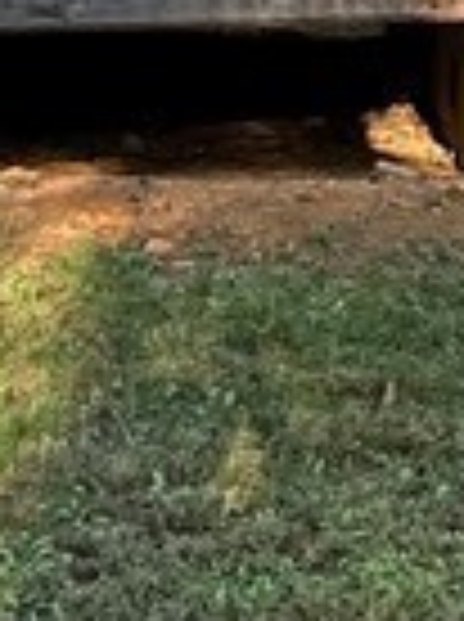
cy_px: -288
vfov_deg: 17.2
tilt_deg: +6.6
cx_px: 960
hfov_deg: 12.3
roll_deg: +0.7
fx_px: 1864
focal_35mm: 104
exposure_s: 1/99
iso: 64
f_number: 2.2
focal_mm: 2.22
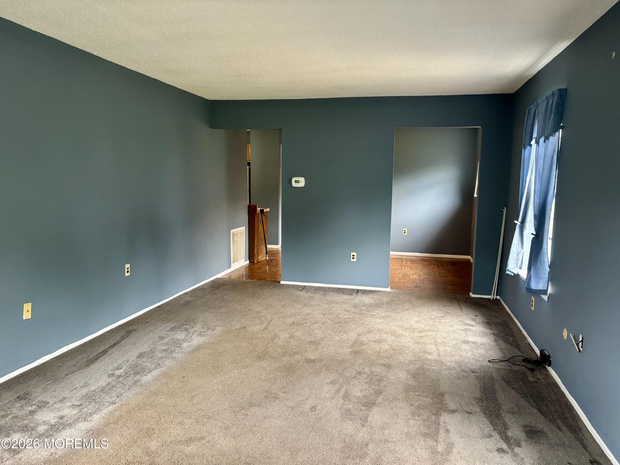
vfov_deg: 53.1
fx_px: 466
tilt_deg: -7.2
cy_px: 232
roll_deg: -1.0
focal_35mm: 26
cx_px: 310
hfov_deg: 67.3
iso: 500
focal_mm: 5.96
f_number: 1.6
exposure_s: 1/60
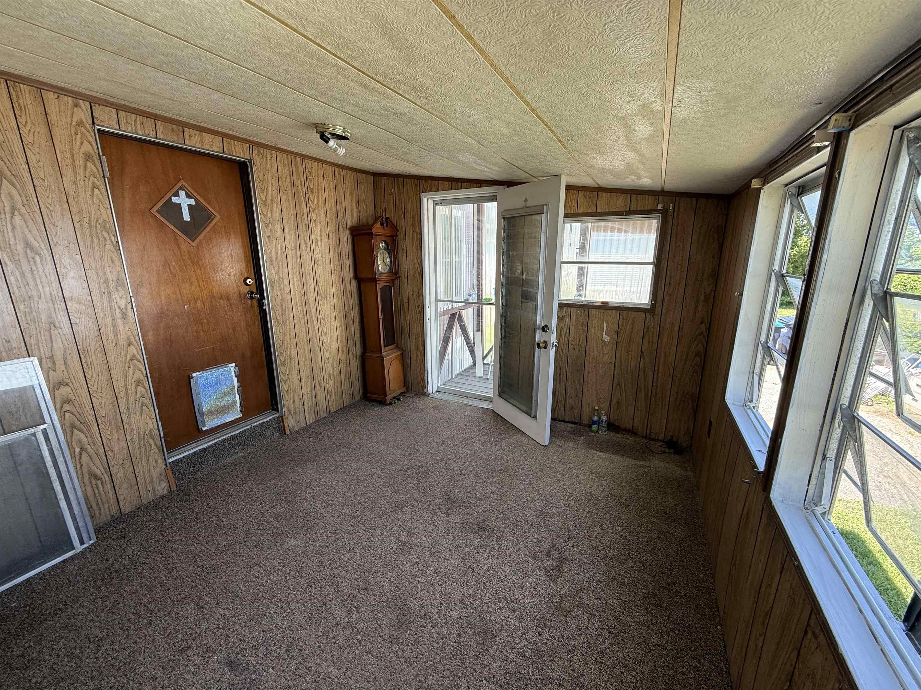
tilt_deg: -14.0
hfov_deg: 102.1
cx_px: 460
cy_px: 345
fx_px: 372
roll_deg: +0.5
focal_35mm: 14
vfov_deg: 85.7
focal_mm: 2.22
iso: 80
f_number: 2.2
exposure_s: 1/99
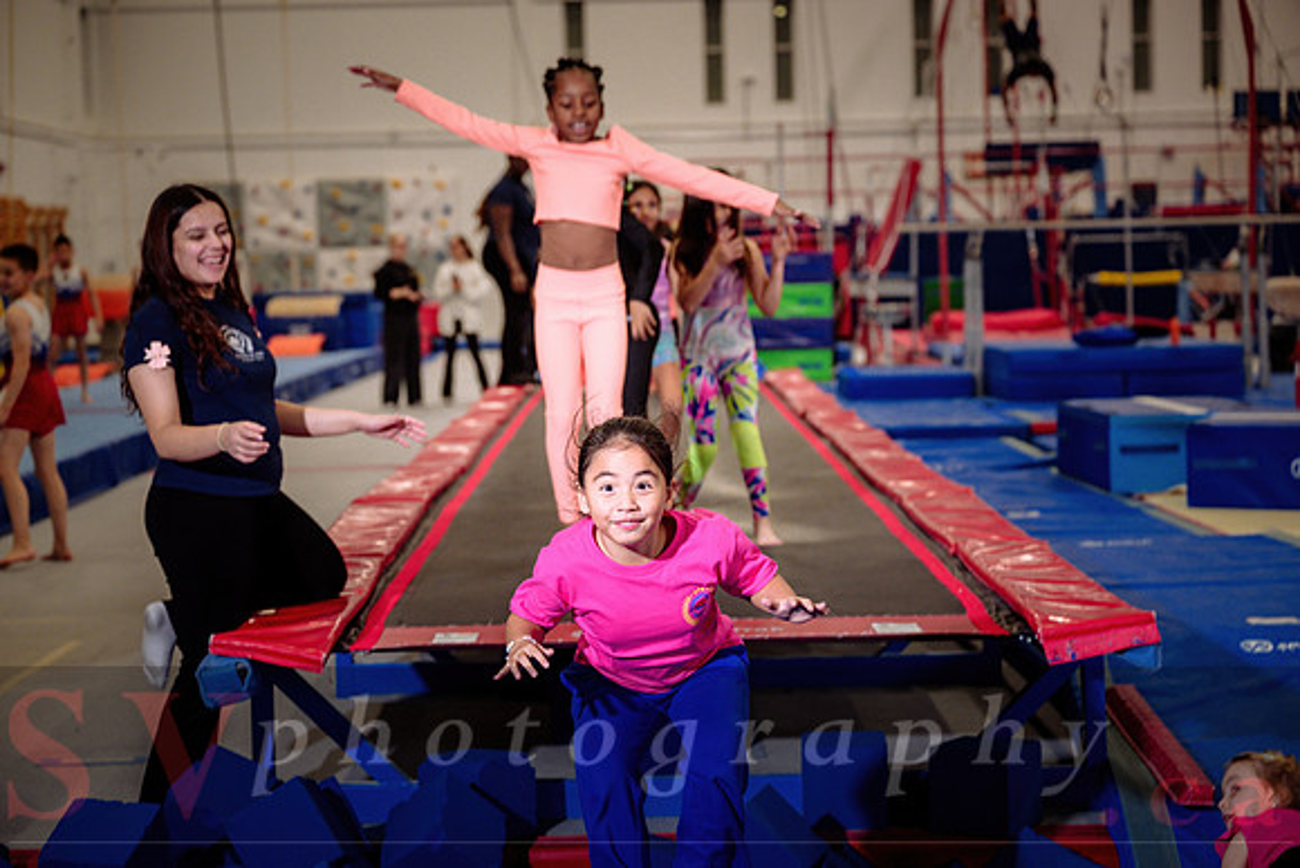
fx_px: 2528
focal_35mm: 70
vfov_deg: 19.5
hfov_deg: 28.8
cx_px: 650
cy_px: 434
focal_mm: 70
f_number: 3.5
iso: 1600
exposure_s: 1/400
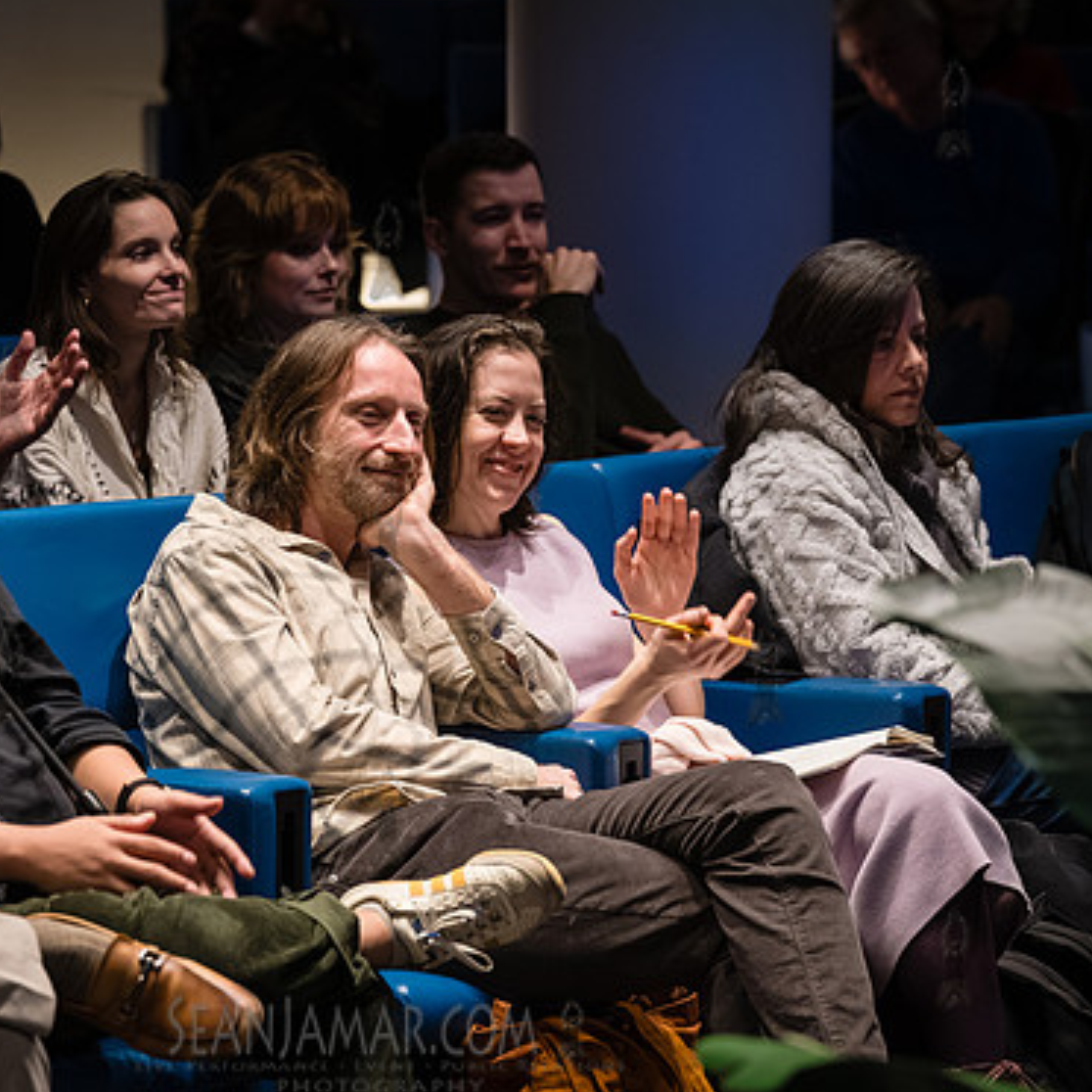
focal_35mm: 179
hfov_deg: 9.8
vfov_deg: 9.8
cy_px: 531
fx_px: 6389
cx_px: 385
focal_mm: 135
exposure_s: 1/200
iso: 6400
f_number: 5
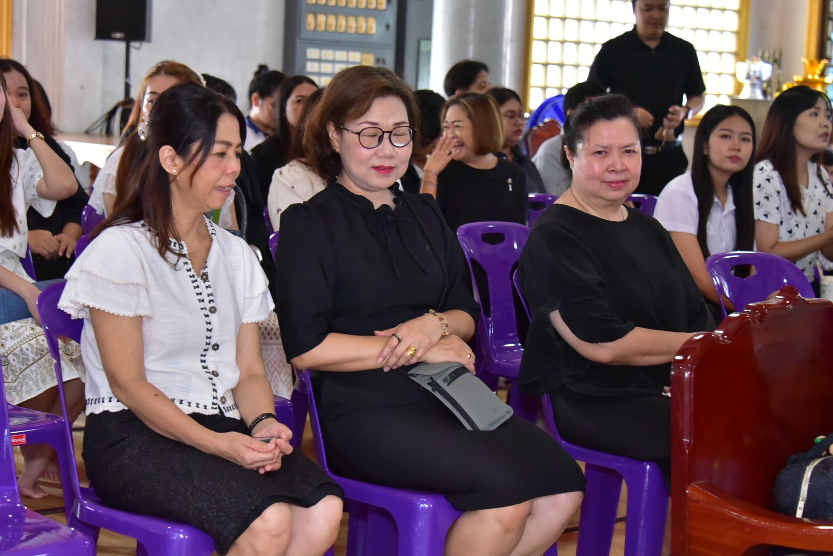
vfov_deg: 17.1
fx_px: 1852
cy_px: 274
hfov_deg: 25.4
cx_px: 419
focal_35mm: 80
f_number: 6.3
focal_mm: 78
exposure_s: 1/160
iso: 5000
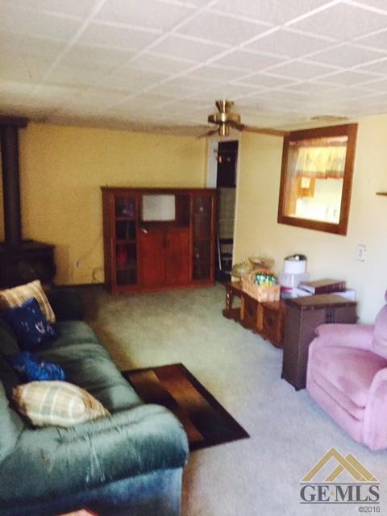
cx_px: 194
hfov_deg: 48.2
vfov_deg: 61.7
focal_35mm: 29
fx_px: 432
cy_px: 258
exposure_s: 1/15
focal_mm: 4.15
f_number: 2.2
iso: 320
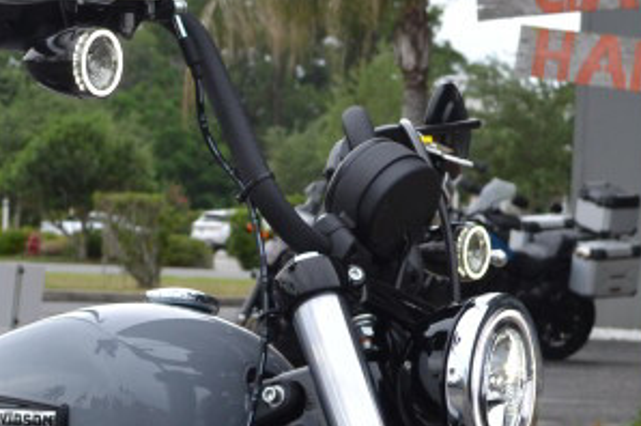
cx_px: 67
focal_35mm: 133
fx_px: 2366
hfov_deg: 15.3
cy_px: 633
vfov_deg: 10.0
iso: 110
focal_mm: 22
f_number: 5.6
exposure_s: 1/125
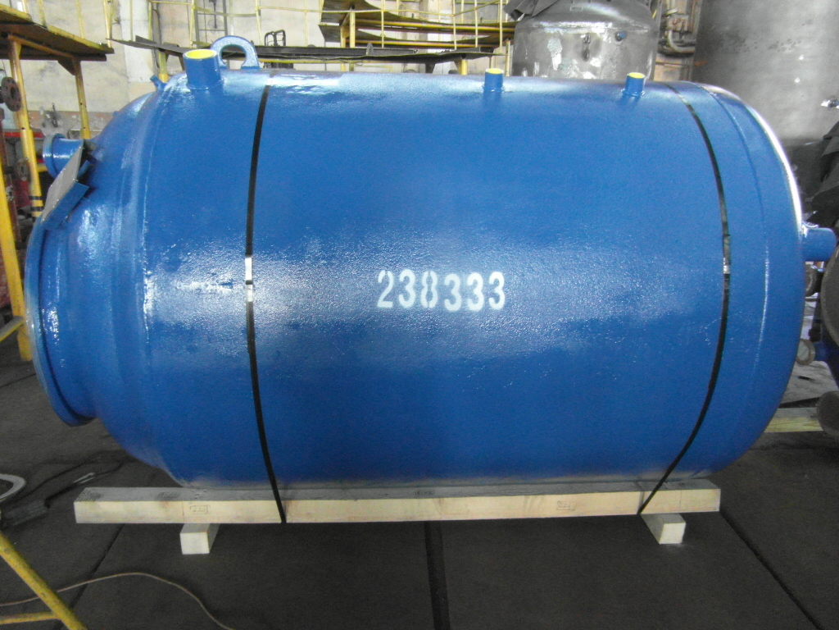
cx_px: 420
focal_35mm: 24
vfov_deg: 56.8
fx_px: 582
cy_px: 315
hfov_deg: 71.6
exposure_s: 1/30
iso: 640
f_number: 3.2
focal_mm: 4
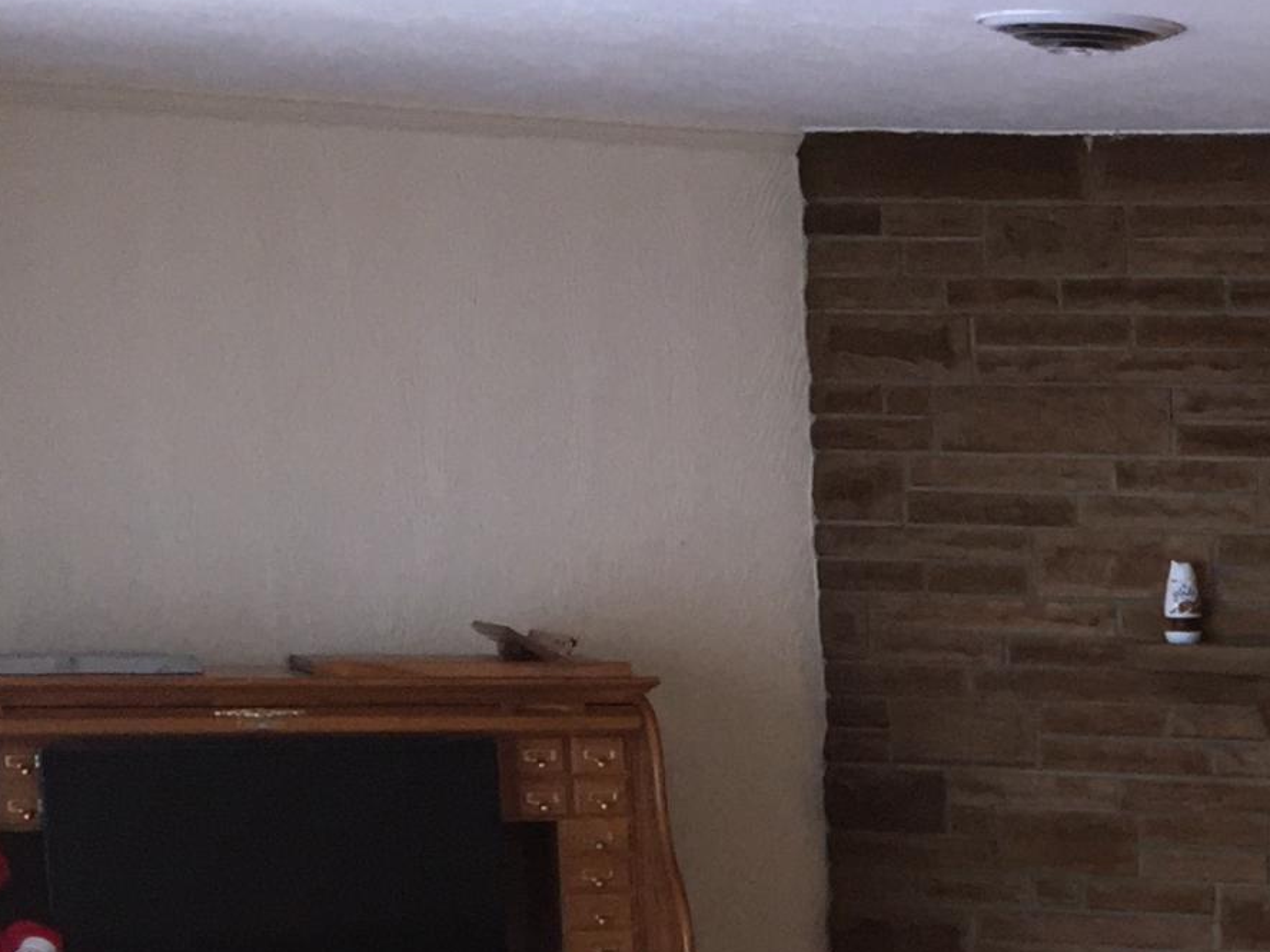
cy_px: 1161
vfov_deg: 14.6
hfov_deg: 18.1
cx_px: 1838
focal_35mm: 98
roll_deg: -0.3
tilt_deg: -10.0
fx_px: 3595
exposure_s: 1/30
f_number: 2.2
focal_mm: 4.15
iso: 80
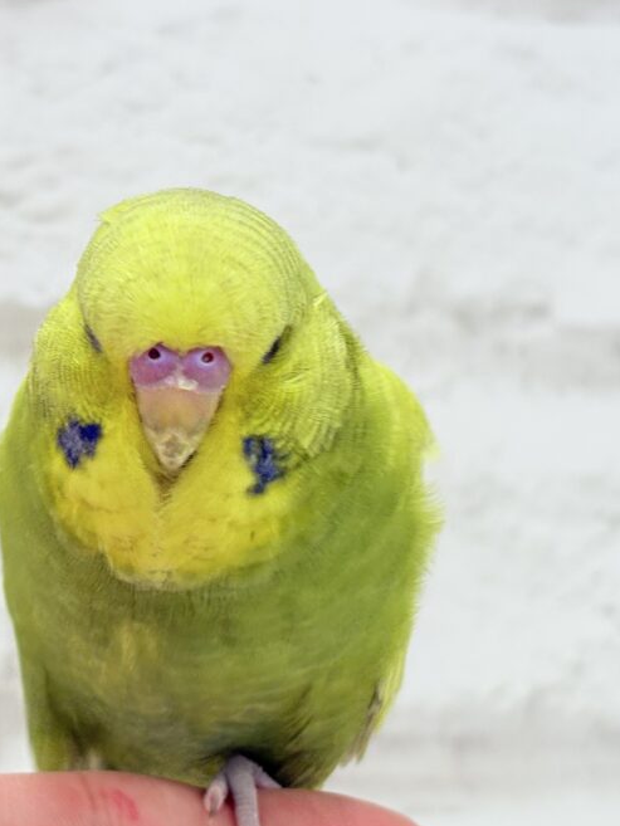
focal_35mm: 95
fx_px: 2268
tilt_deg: +3.4
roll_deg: -2.2
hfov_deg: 15.4
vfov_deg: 20.6
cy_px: 455
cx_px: 108
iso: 64
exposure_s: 1/100
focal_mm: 5.96
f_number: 1.6
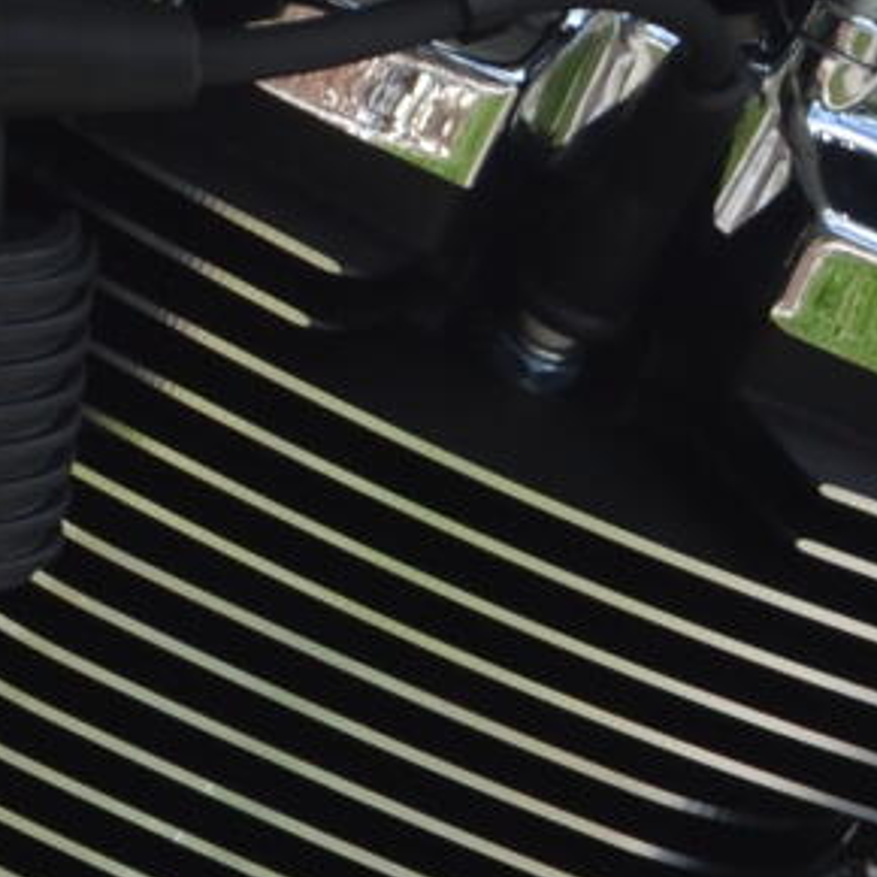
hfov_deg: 3.6
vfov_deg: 3.6
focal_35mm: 483
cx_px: 445
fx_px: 13842
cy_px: 1402
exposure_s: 1/200
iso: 100
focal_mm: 55
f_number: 7.1
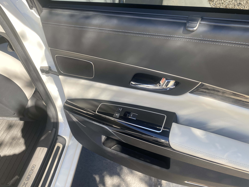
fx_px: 187
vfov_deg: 53.1
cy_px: 94
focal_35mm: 26
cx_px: 124
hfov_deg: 67.3
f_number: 1.8
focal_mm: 4.25
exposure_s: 1/317
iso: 32
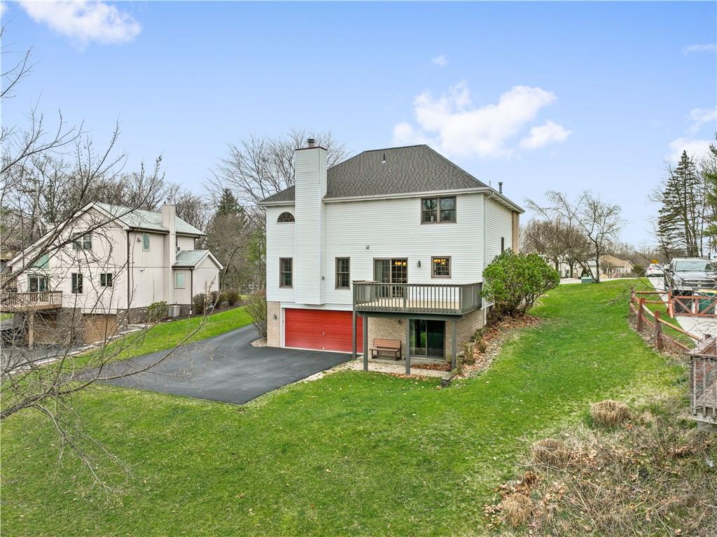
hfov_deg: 71.6
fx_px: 497
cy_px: 268
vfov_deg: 56.8
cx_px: 358
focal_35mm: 24
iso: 130
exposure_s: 1/500
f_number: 2.8
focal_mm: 12.29
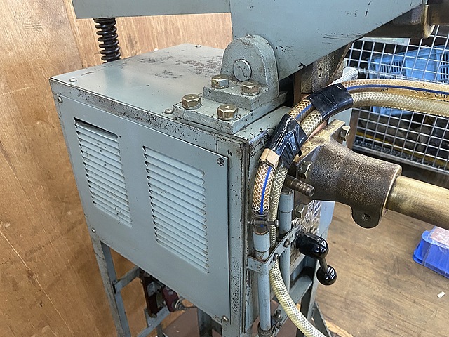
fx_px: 337
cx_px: 224
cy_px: 168
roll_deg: -0.4
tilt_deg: -31.6
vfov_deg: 53.1
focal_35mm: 26
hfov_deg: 67.3
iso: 250
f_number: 1.8
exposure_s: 1/60
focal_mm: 4.25
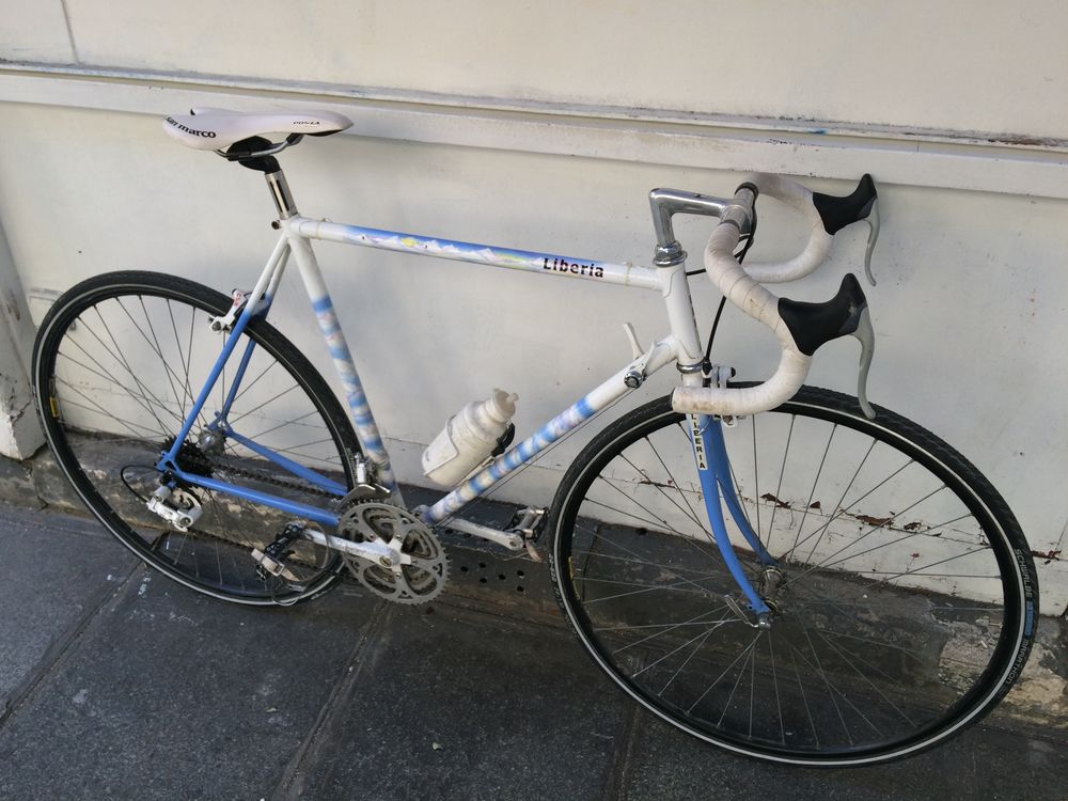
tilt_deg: -33.5
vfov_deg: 48.2
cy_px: 400
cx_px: 534
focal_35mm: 29
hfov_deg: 61.7
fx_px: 895
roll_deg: -0.1
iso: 50
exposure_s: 1/100
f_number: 2.2
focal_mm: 4.15
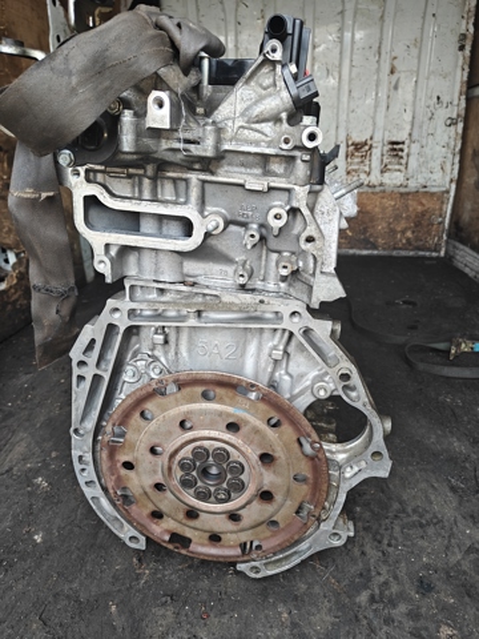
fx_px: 443
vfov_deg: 71.6
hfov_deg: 56.8
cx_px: 240
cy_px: 320
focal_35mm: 24
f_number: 1.8
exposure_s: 1/100
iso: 640
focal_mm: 5.59
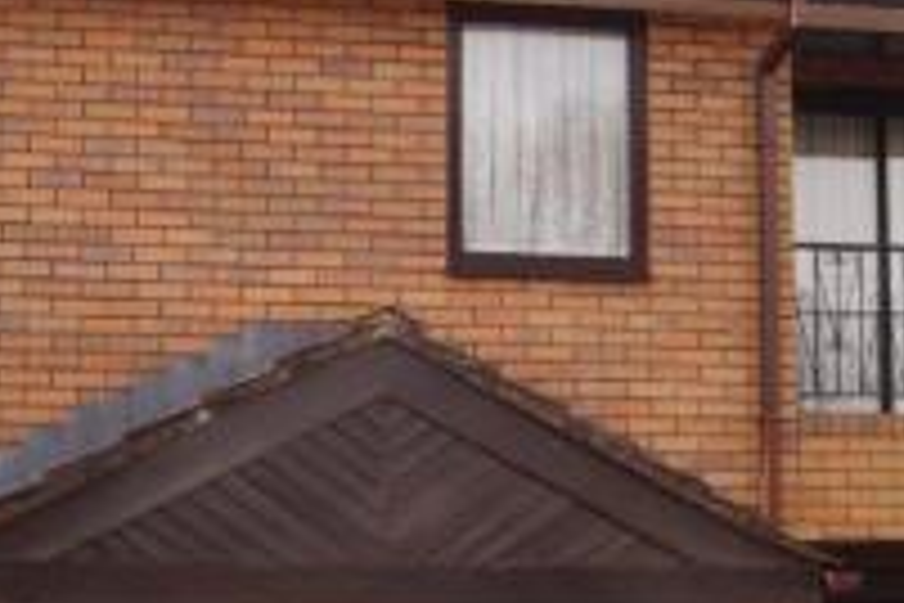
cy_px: 398
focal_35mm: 78
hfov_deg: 25.8
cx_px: 292
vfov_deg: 17.5
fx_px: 1959
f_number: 4
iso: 100
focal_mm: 22
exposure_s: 1/320
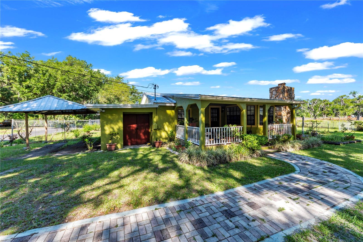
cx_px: 182
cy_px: 121
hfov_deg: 106.3
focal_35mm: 14
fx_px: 136
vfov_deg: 83.2
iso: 100
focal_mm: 9
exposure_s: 1/60
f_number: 10
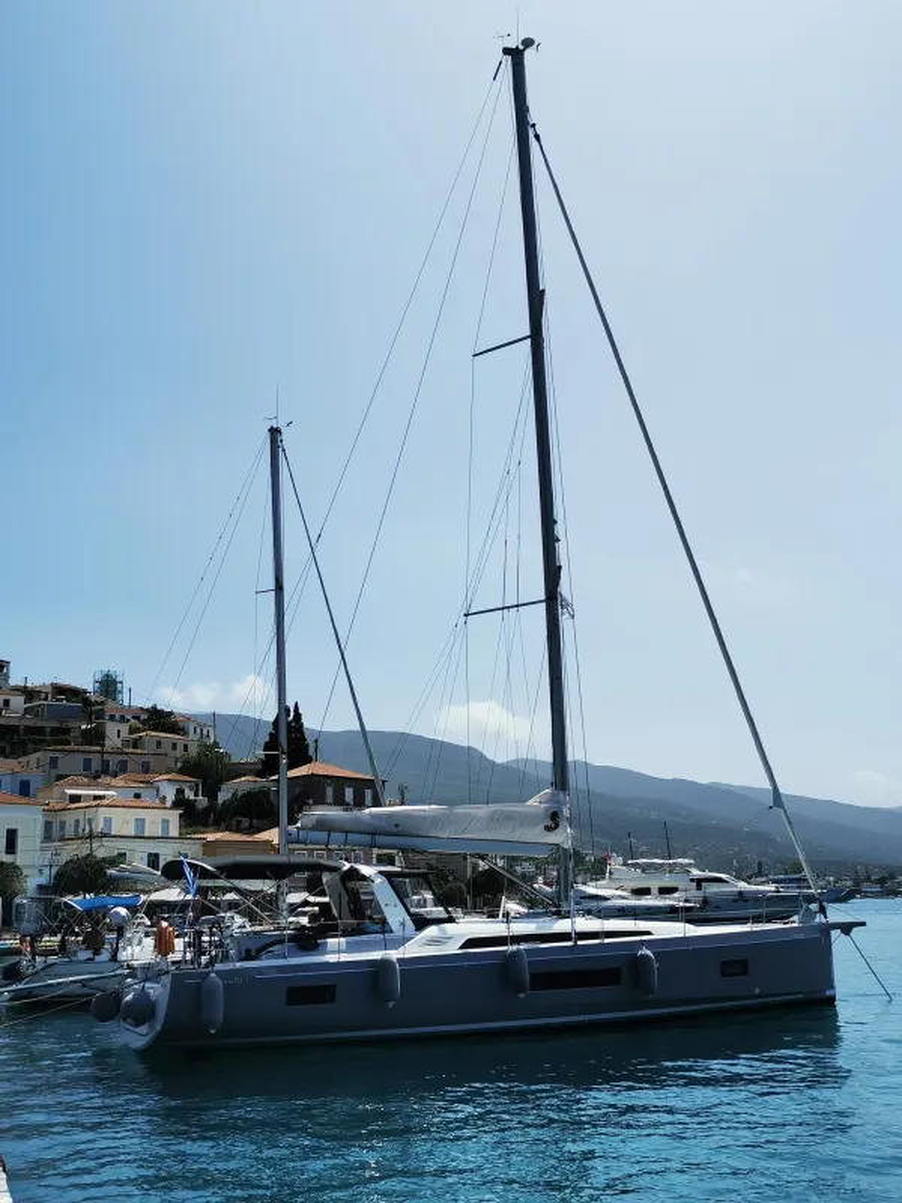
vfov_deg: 50.1
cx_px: 451
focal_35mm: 37
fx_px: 1285
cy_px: 602
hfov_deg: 38.7
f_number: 1.8
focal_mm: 5.58
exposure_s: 1/6803
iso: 50
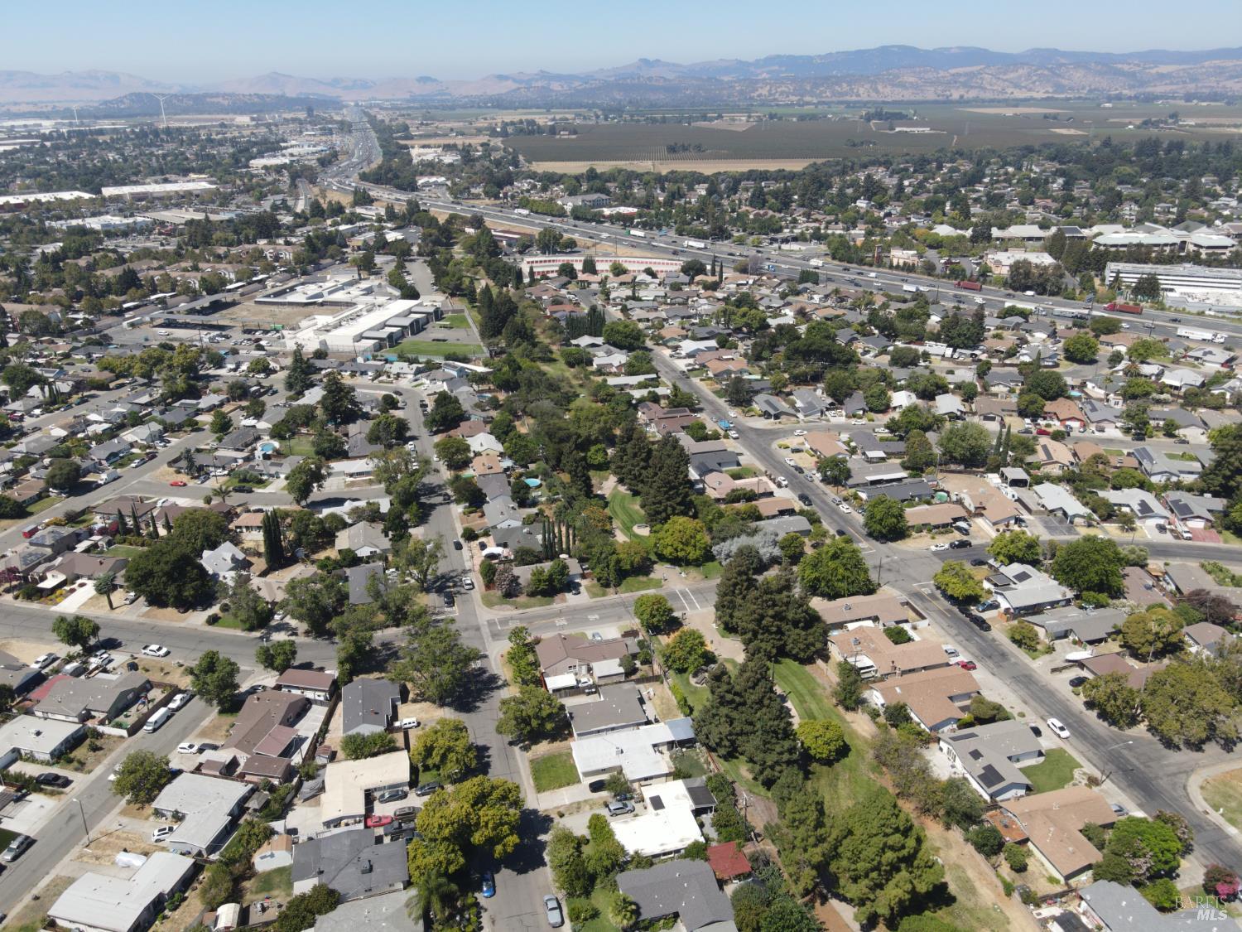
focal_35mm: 24
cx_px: 621
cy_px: 466
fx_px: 861
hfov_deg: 71.6
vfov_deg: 56.8
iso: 100
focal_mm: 4.5
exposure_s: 1/640
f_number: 2.8
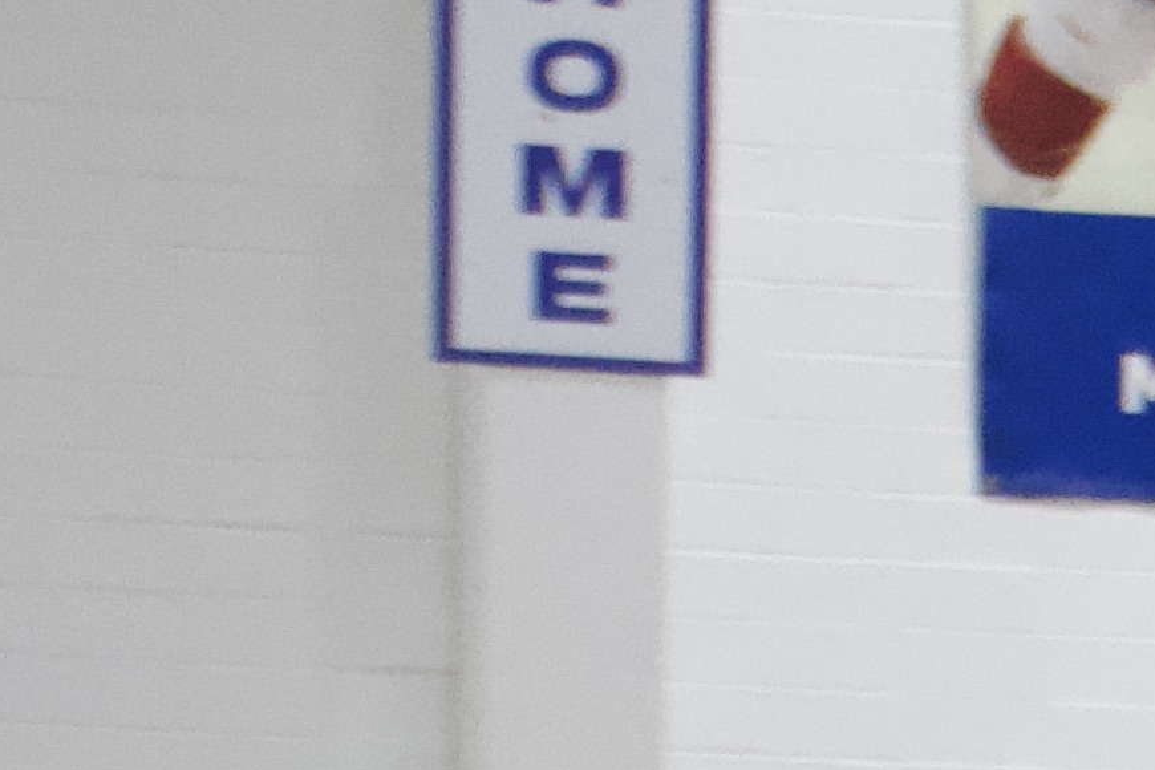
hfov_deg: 5.0
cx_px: 3150
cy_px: 2092
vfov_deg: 3.4
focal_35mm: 393
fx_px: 12608
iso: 3200
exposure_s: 1/200
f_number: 4.2
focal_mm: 38
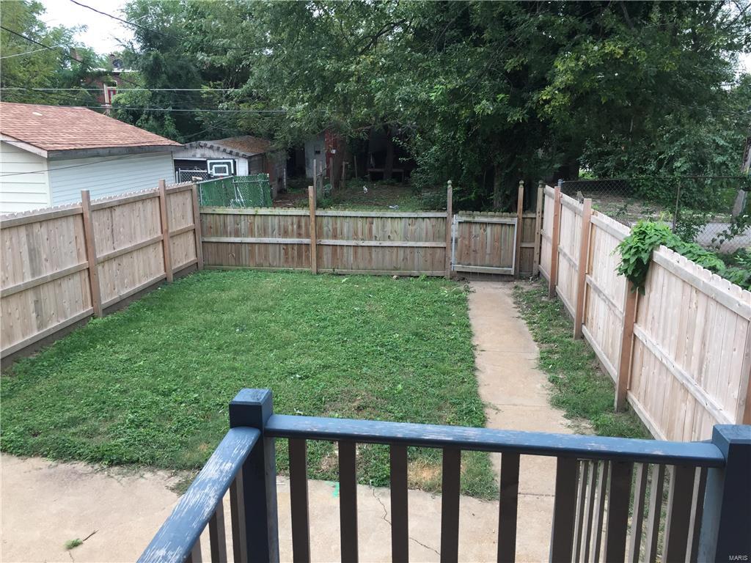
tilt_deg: -14.2
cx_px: 376
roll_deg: -0.8
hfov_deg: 61.7
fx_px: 629
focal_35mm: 29
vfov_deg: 48.2
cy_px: 282
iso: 50
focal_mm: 4.15
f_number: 2.2
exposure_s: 1/120
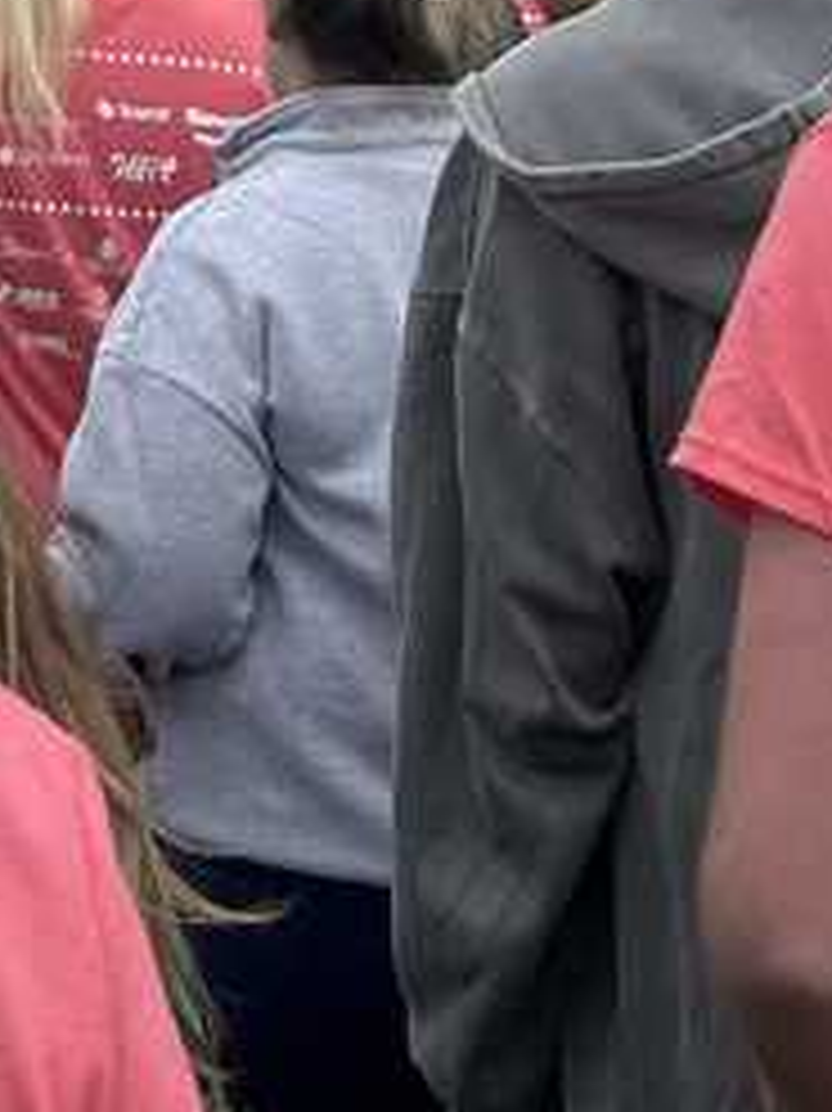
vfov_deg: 15.9
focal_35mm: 108
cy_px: -792
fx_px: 3464
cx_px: -580
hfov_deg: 12.7
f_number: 1.5
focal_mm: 5.7
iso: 50
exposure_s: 1/4274
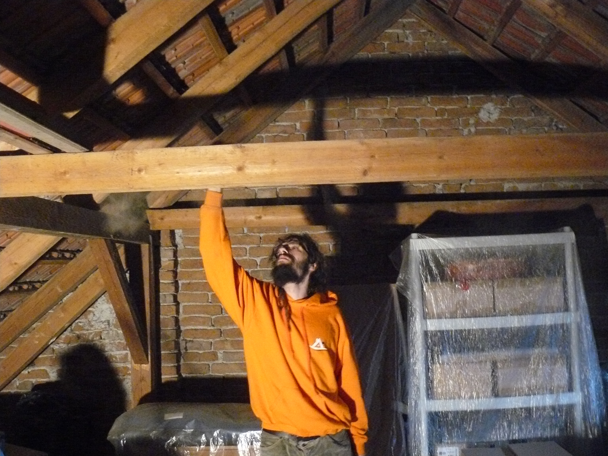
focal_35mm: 36
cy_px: 228
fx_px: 632
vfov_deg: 39.7
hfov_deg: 51.4
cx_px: 304
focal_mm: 6
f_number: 2.8
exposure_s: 1/25
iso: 800
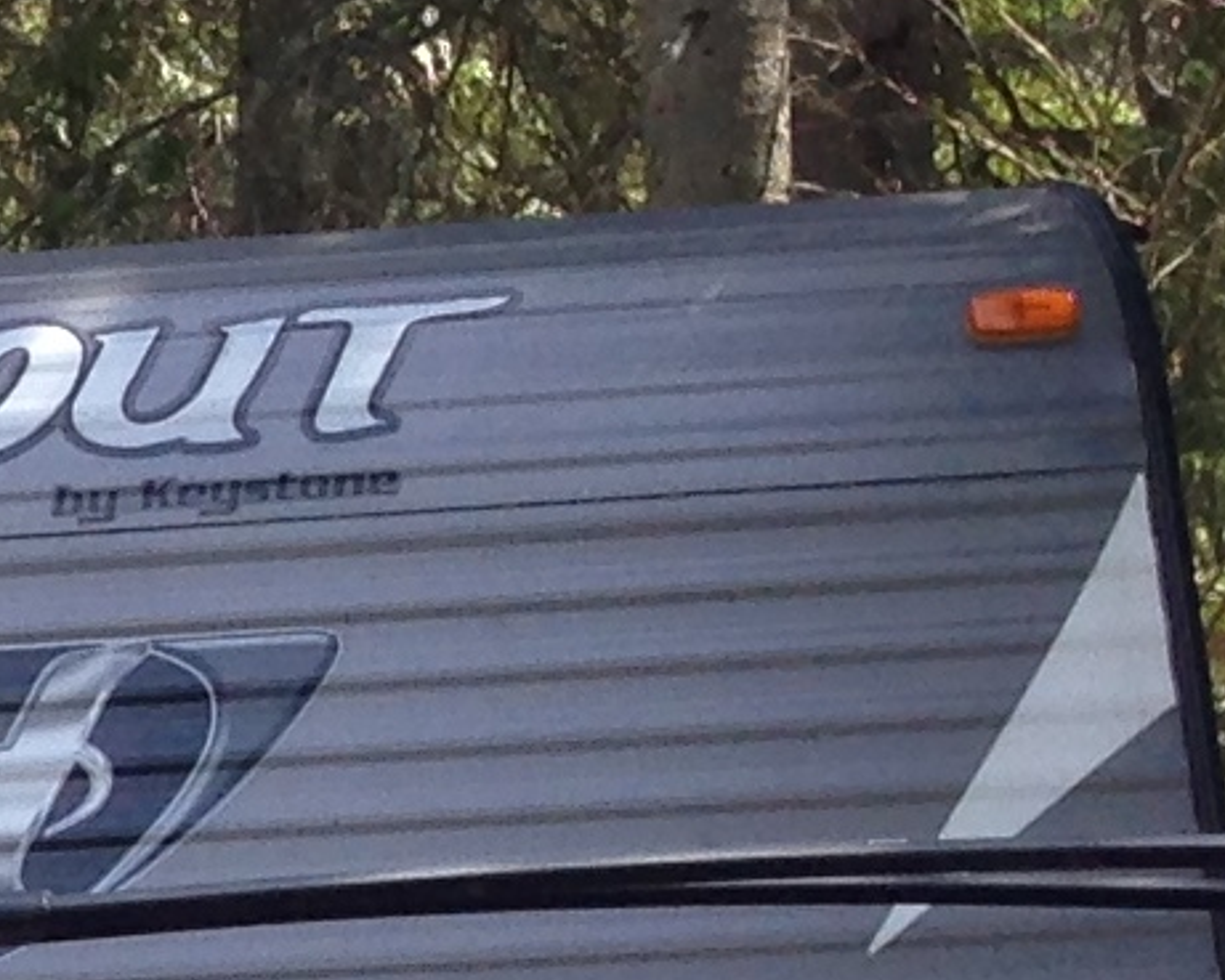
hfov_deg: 7.3
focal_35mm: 228
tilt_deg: +2.3
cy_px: 1437
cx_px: -2753
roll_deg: +0.6
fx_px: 8268
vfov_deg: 6.7
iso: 50
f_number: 2.4
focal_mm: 4.12
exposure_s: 1/224
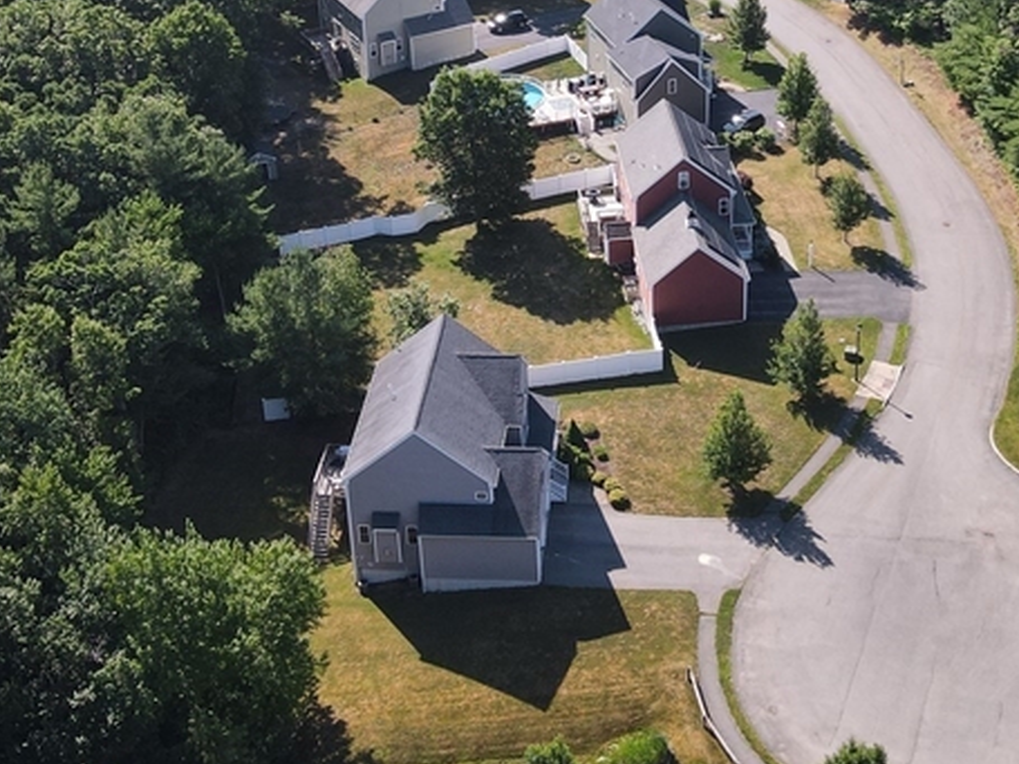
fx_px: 1589
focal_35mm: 54
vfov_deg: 26.2
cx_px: 618
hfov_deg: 35.4
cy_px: 96
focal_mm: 4.5
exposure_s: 1/350
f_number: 2.8
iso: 100
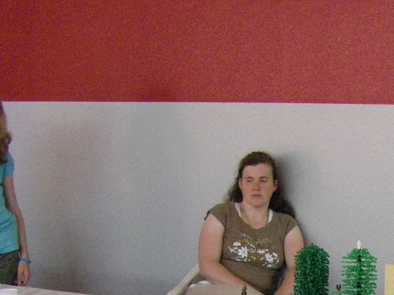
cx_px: 436
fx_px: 1013
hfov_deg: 20.9
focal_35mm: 89
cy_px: 342
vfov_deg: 16.0
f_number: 3.5
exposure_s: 1/25
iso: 800
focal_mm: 6.3
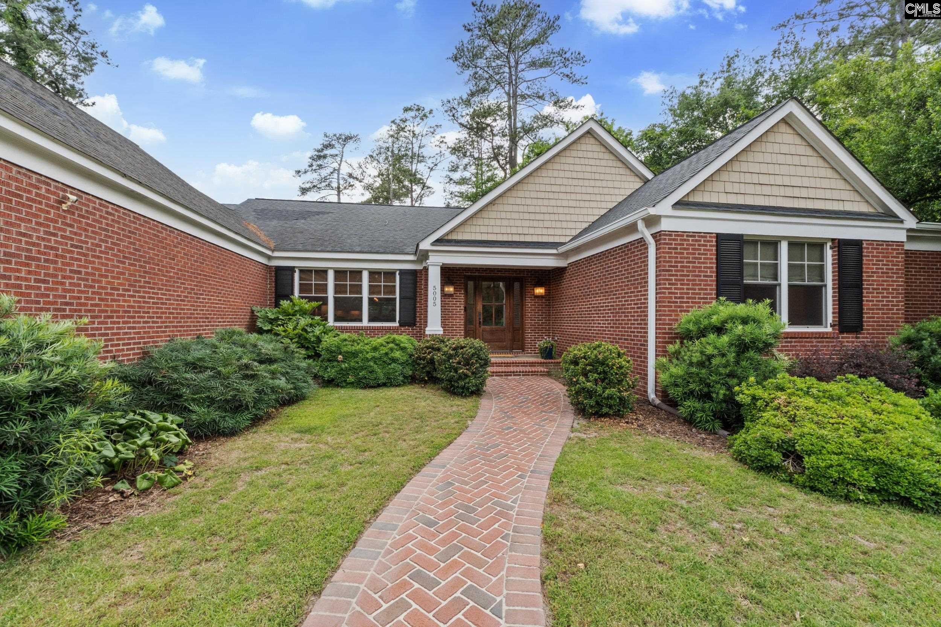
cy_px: 314
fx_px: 412
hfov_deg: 97.6
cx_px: 470
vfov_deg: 74.6
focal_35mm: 16
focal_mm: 10.5
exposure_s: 1/80
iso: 250
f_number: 8
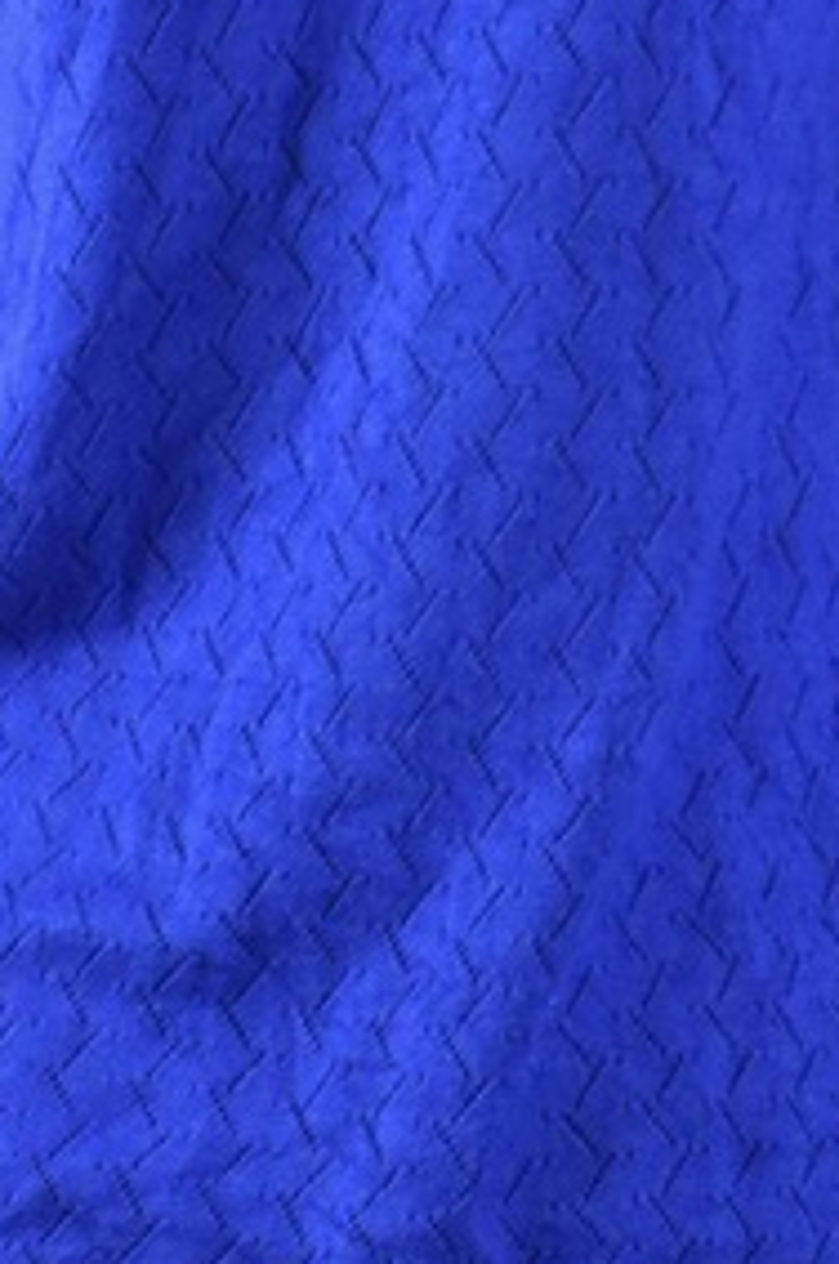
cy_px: 424
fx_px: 6868
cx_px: 299
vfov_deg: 10.5
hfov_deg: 7.0
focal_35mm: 196
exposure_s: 1/50
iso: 1600
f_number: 16
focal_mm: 34
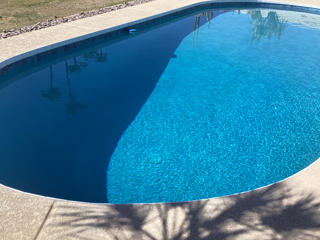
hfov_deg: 58.4
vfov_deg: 45.4
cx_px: 160
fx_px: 287
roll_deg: -2.3
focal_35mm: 31
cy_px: 120
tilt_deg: -31.1
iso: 25
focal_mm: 3.3
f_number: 2.4
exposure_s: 1/1404
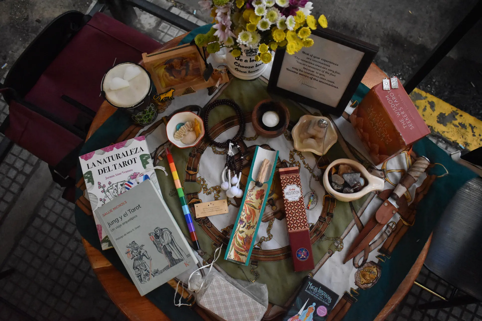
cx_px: 241
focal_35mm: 32
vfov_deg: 41.7
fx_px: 422
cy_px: 160
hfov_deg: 59.5
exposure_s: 1/125
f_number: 3.8
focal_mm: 21
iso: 5600
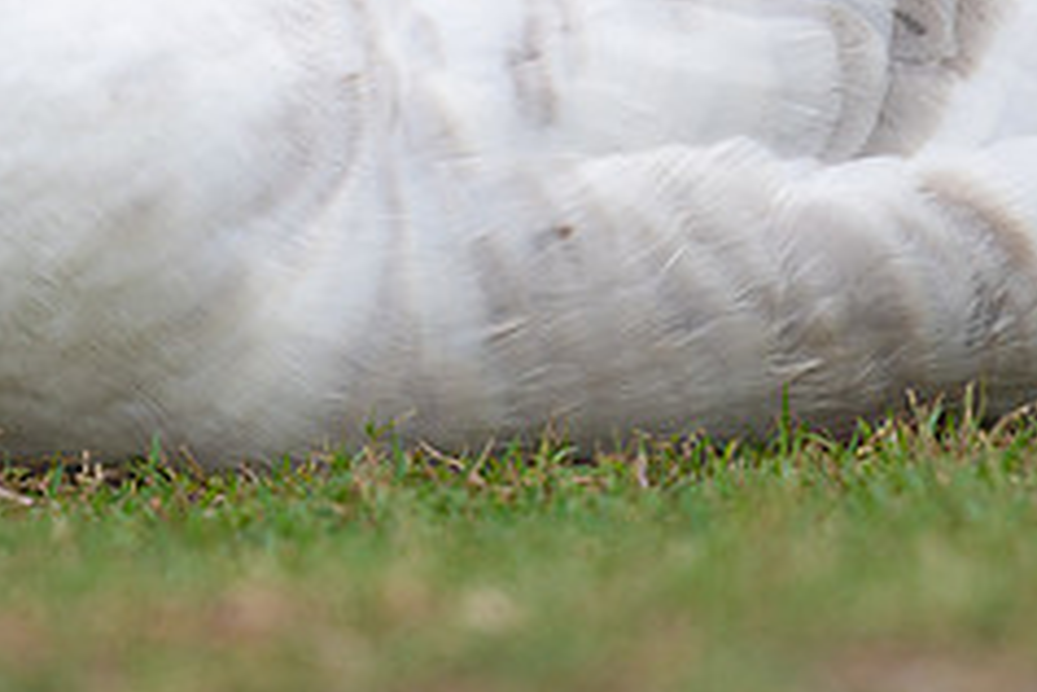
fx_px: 26758
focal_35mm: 929
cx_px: 490
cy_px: -138
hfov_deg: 2.2
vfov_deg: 1.5
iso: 250
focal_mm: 380
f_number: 5.6
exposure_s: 1/500
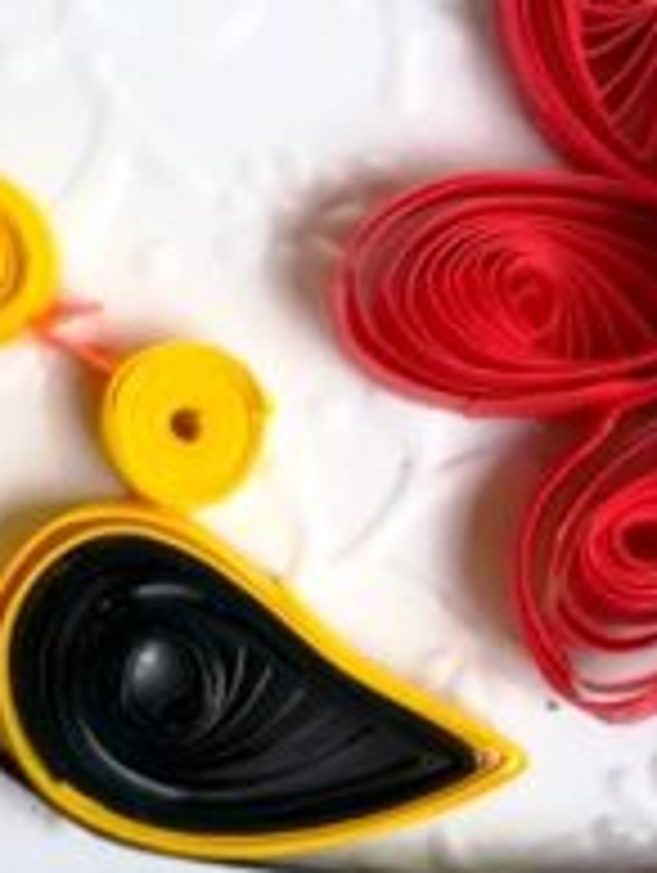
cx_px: 374
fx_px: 2702
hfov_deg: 13.9
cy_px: 648
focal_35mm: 107
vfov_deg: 18.2
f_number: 2.2
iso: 80
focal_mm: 3.83
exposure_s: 1/30
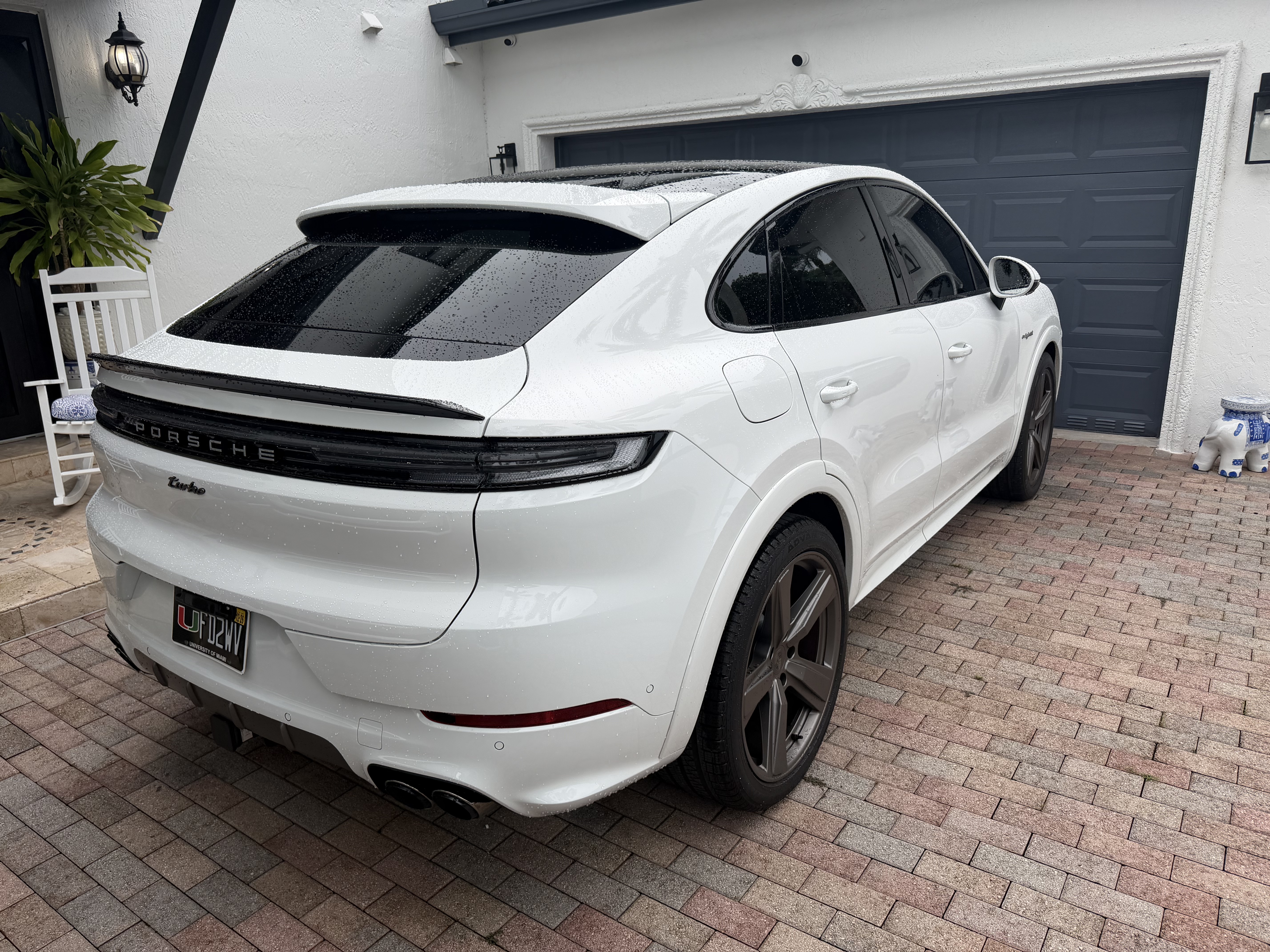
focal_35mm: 24
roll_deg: +1.5
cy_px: 476
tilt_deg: -15.5
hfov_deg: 71.6
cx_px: 635
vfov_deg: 56.8
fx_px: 881
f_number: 1.78
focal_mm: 6.76
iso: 80
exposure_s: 1/1139
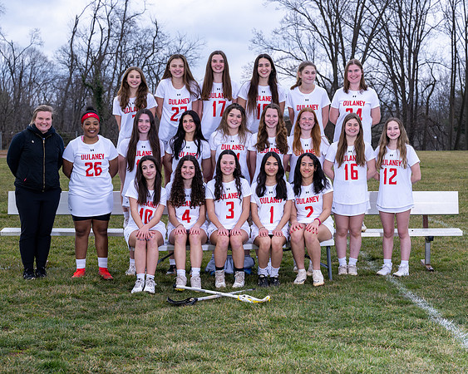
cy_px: 204
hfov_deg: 21.5
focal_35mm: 89
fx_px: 1228
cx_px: 299
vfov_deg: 17.3
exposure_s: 1/160
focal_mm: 70
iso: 200
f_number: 6.3
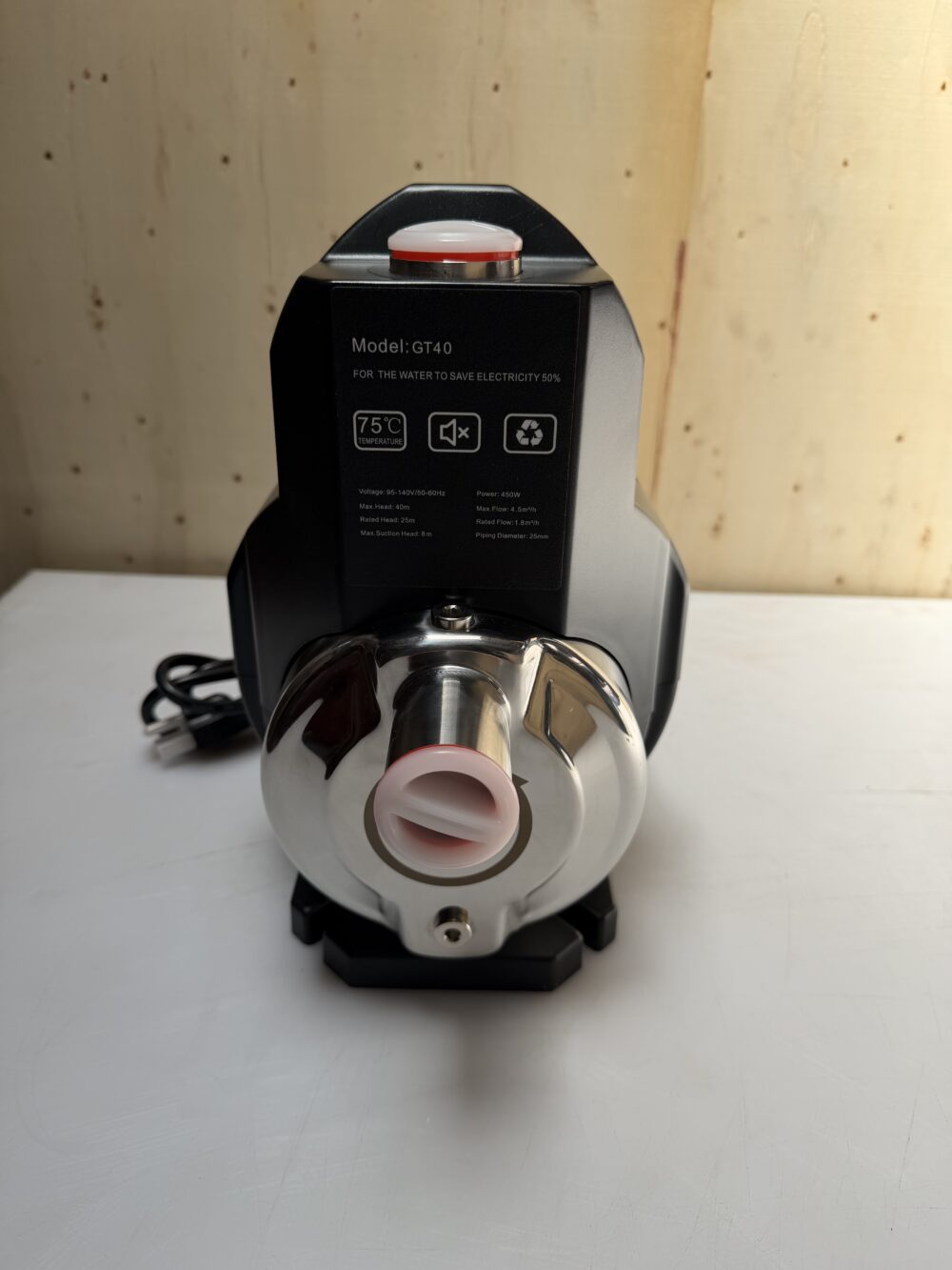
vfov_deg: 71.6
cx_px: 476
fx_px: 880
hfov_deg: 56.8
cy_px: 635
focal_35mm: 24
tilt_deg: -25.9
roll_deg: -3.1
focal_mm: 6.76
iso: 80
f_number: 1.78
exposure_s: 1/868
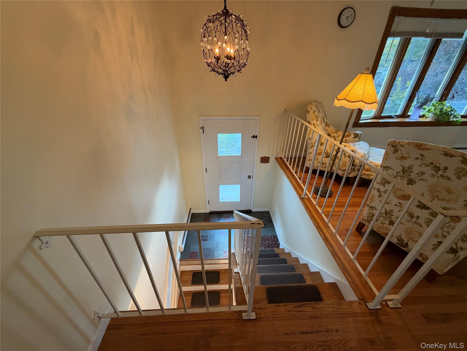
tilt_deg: -29.8
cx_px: 234
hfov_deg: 102.1
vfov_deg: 85.7
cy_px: 176
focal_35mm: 14
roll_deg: -0.2
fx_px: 189
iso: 320
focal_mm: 2.22
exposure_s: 1/60
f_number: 2.2
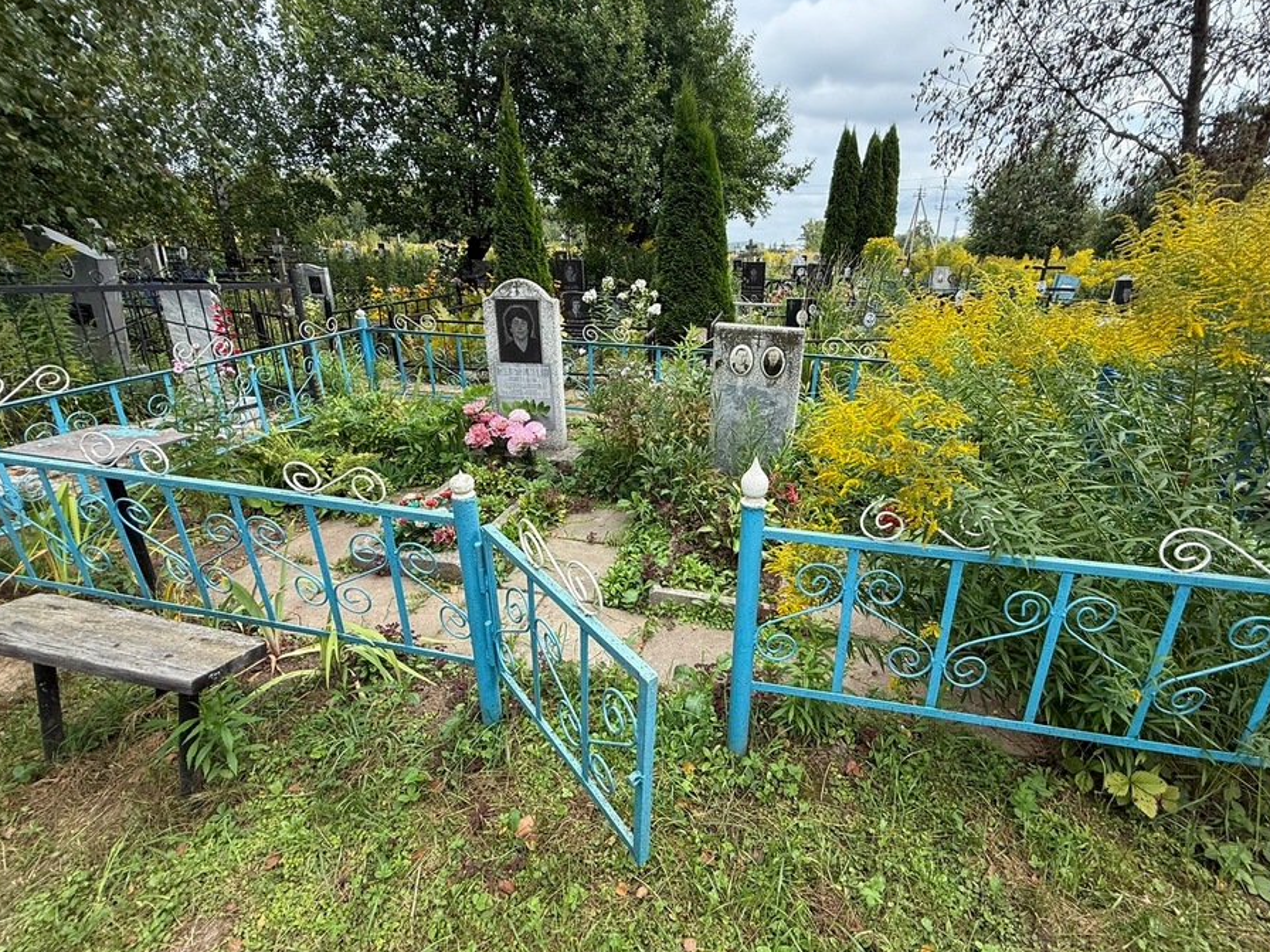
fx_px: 587
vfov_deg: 78.1
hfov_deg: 94.4
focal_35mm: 16
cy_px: 463
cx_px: 673
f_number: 2.2
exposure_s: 1/490
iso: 50
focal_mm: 2.22
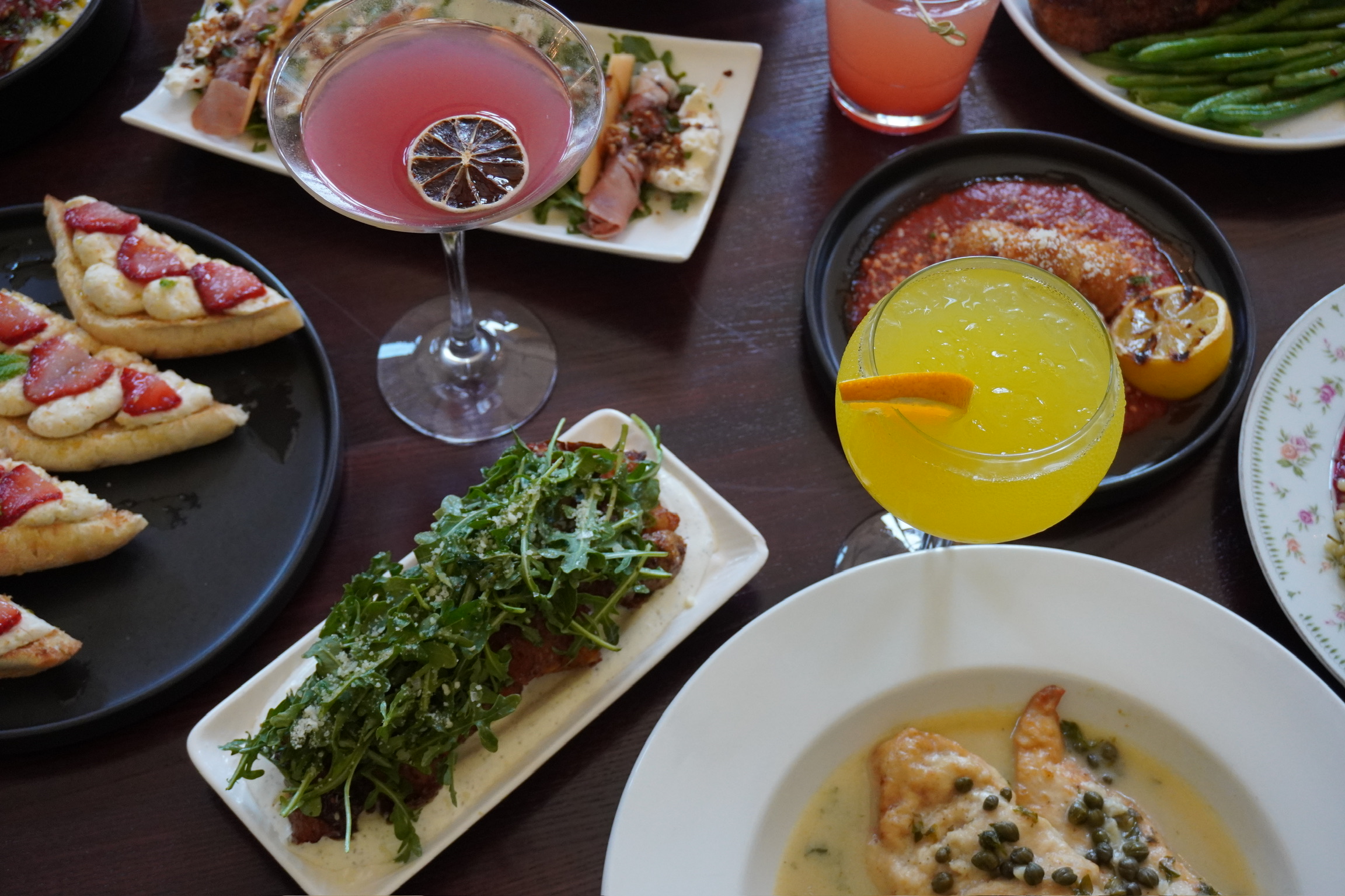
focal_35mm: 52
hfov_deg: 37.9
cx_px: 672
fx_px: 1961
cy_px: 448
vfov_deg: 25.8
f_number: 5.6
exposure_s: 1/160
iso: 1600
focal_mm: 35
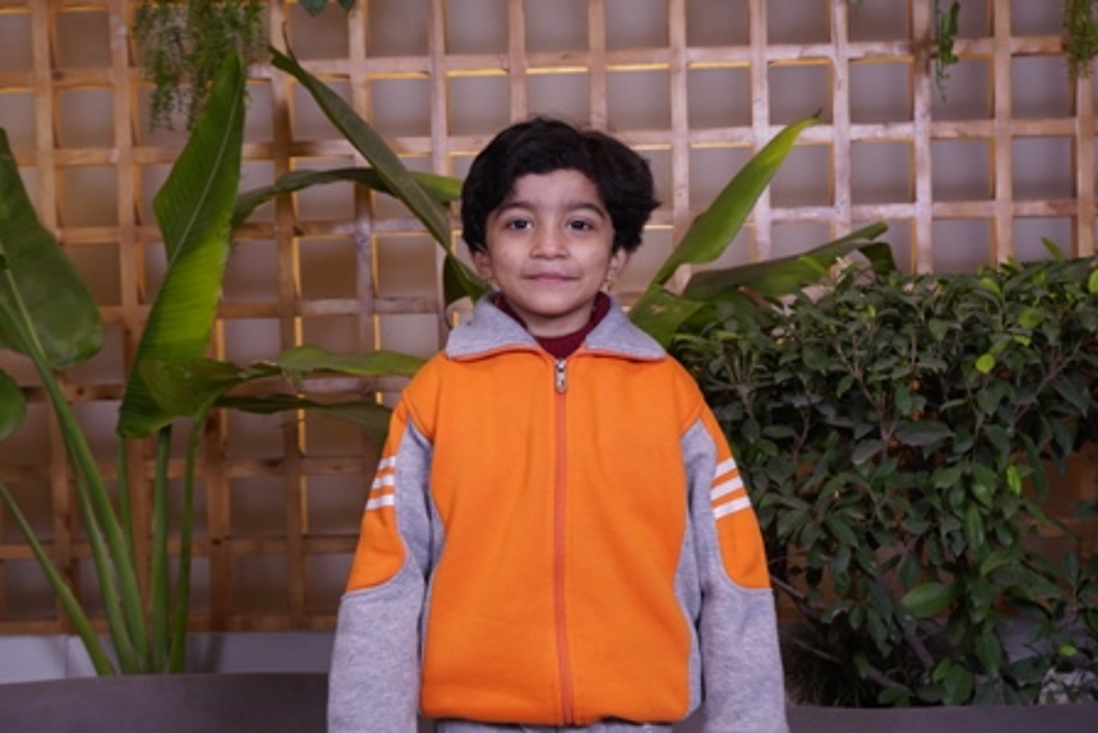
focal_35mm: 49
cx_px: 549
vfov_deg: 27.5
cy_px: 366
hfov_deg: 40.3
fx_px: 1495
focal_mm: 33
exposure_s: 1/125
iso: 400
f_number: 4.5
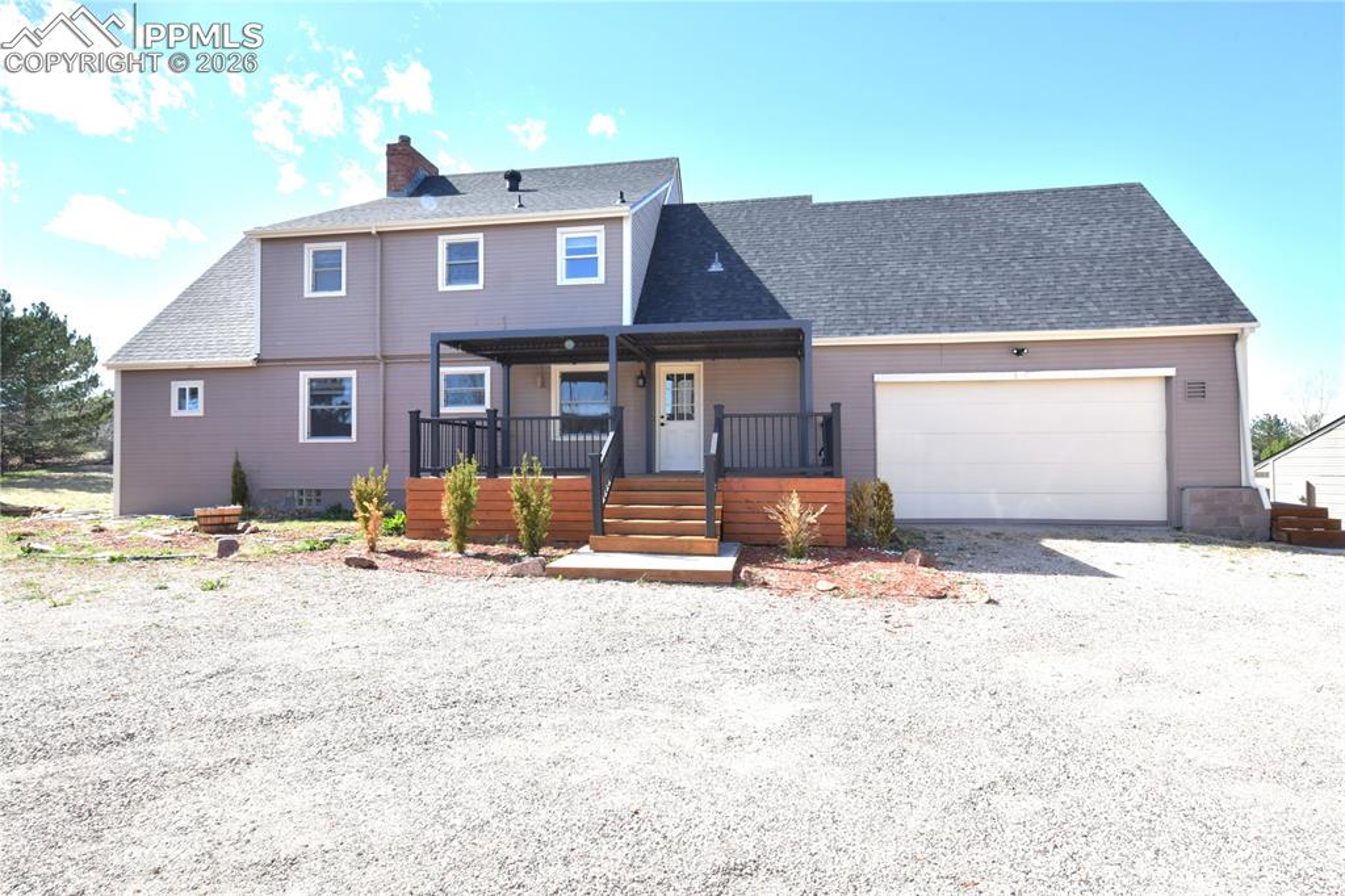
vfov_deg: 64.5
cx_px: 672
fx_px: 710
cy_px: 448
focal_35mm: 19
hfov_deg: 86.9
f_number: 13
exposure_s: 1/250
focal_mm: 19
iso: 500
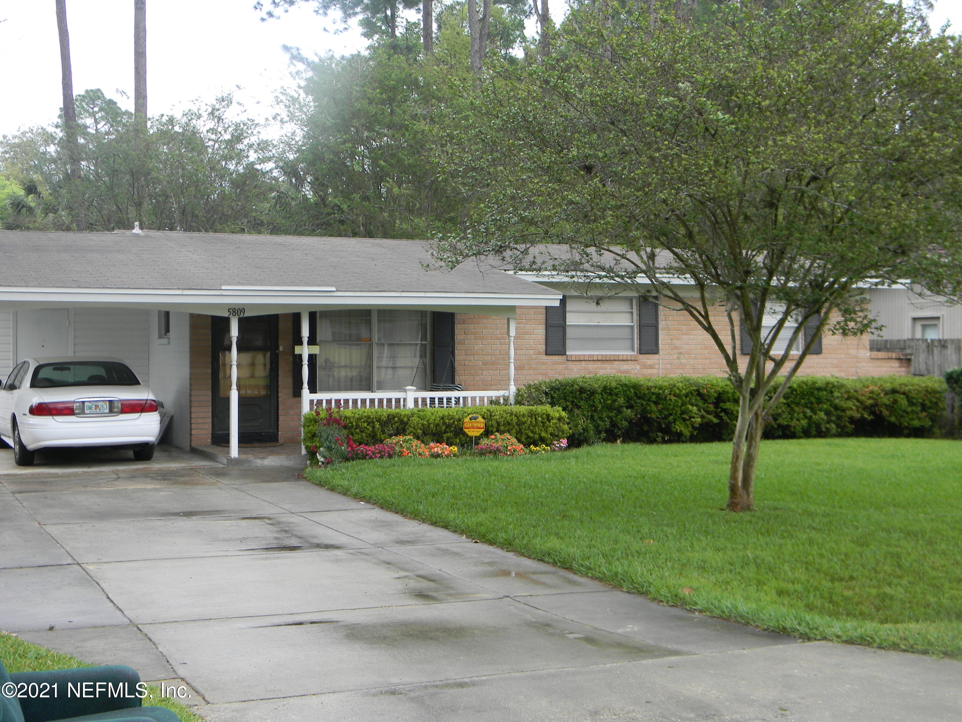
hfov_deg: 40.4
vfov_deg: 30.9
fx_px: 1306
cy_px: 361
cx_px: 481
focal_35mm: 47
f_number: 3.9
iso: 80
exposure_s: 1/97.8
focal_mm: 8.6
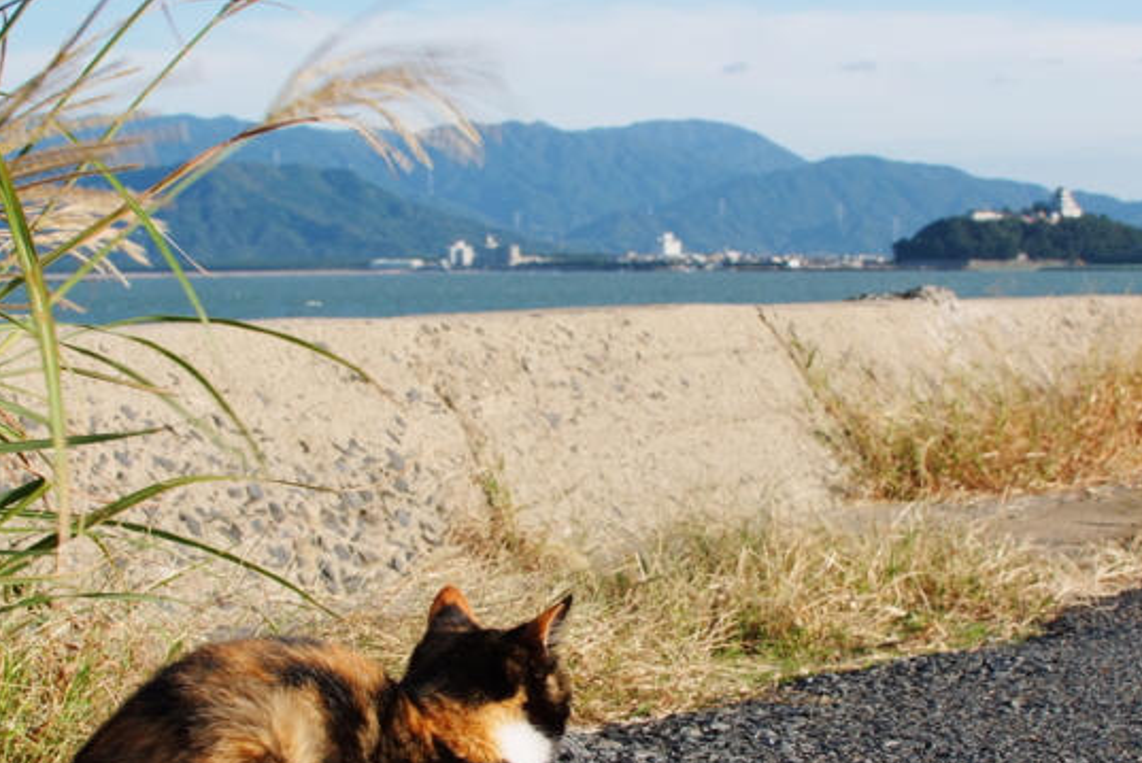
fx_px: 2508
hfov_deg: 25.7
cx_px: 587
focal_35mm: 79
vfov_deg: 17.2
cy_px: 545
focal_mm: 35
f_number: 11
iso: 100
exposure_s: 1/60
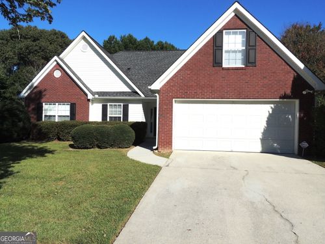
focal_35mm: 24
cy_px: 122
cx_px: 162
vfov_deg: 56.8
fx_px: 225
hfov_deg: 71.6
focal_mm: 4.3
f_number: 4.2
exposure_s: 1/1600
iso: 100
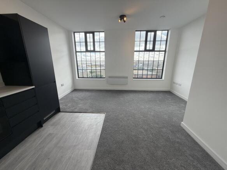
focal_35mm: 14
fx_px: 92
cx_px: 114
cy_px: 85
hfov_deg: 102.1
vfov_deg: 85.7
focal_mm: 2.22
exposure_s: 1/179
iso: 50
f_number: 2.2
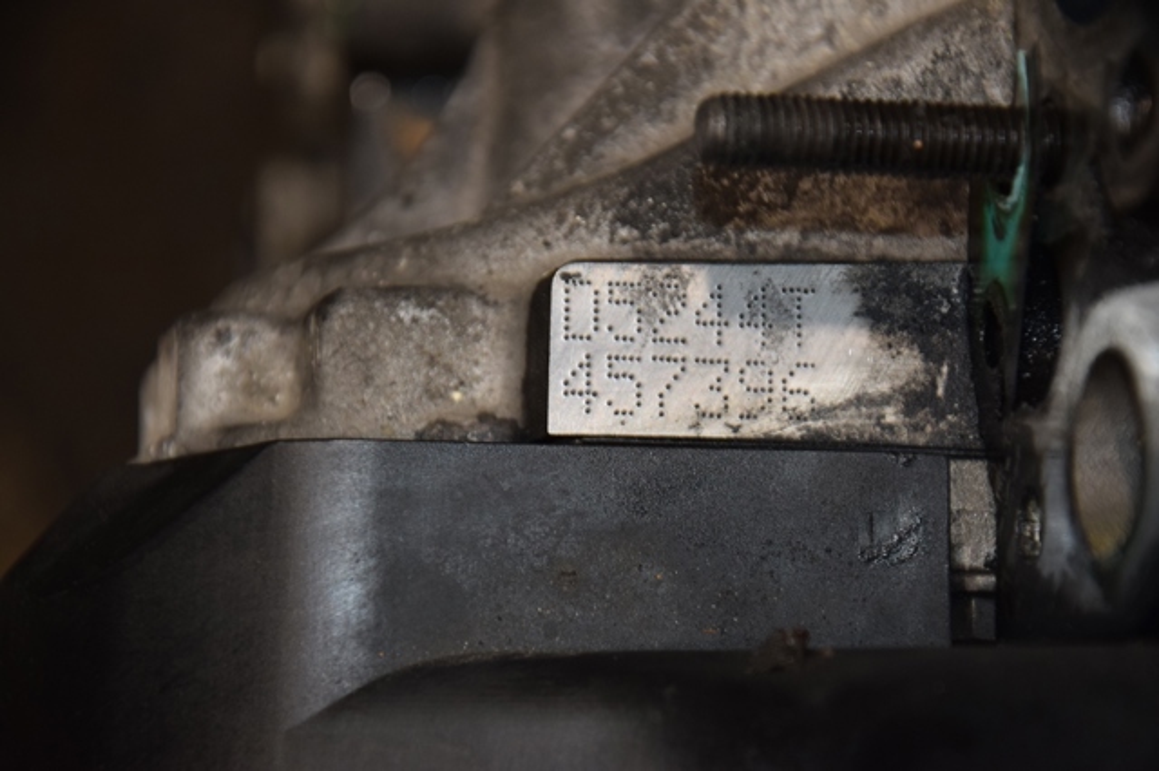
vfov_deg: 8.7
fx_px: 5068
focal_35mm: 158
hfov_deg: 13.0
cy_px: 386
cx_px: 580
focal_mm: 105
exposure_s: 1/60
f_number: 5.6
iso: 800
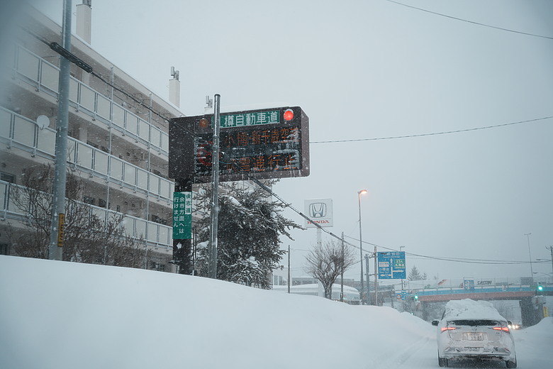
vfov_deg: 32.8
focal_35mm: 41
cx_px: 276
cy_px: 184
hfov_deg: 47.6
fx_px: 627
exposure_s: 1/80
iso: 125
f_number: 3.2
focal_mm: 40.8
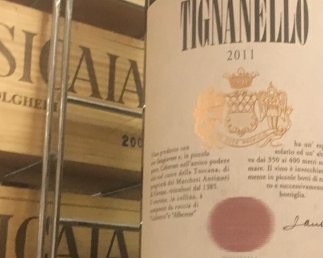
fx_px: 669
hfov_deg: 26.4
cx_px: 276
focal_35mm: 70
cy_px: 182
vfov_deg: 21.7
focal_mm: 4.15
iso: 200
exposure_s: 1/25
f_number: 2.2
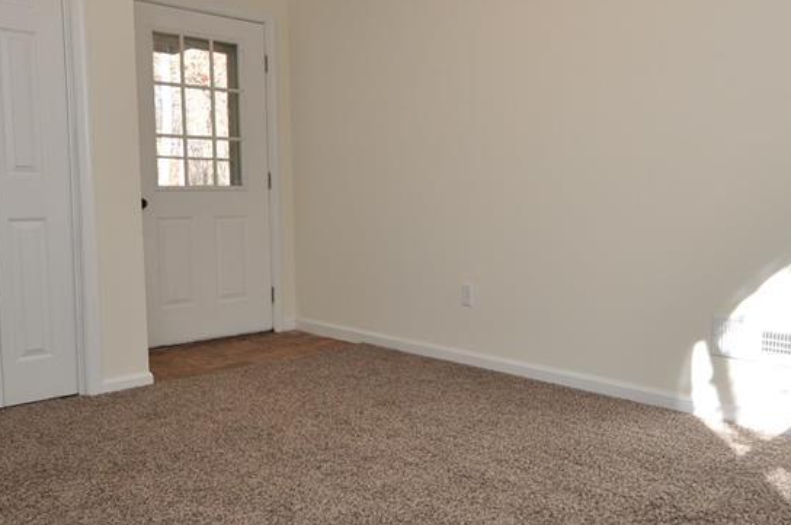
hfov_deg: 61.7
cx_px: 458
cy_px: 240
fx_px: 658
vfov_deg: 43.4
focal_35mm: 30
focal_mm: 10
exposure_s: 1/125
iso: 400
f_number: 5.6
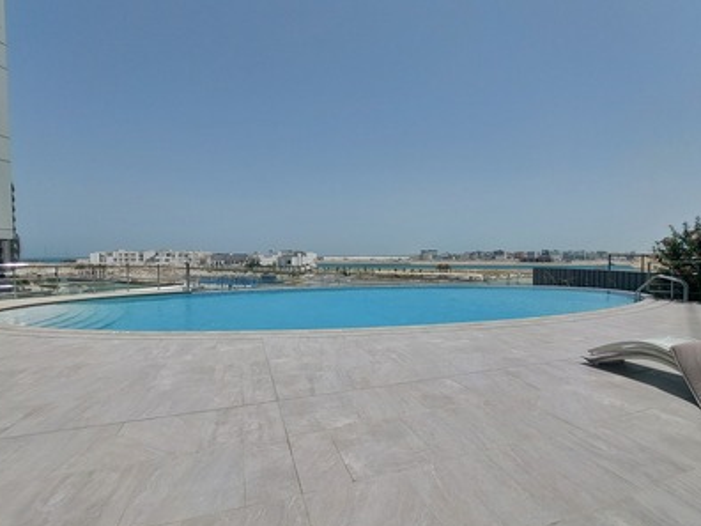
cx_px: 350
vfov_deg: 81.7
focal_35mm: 15
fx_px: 304
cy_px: 272
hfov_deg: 98.2
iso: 40
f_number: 2.2
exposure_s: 1/3298
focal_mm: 1.74
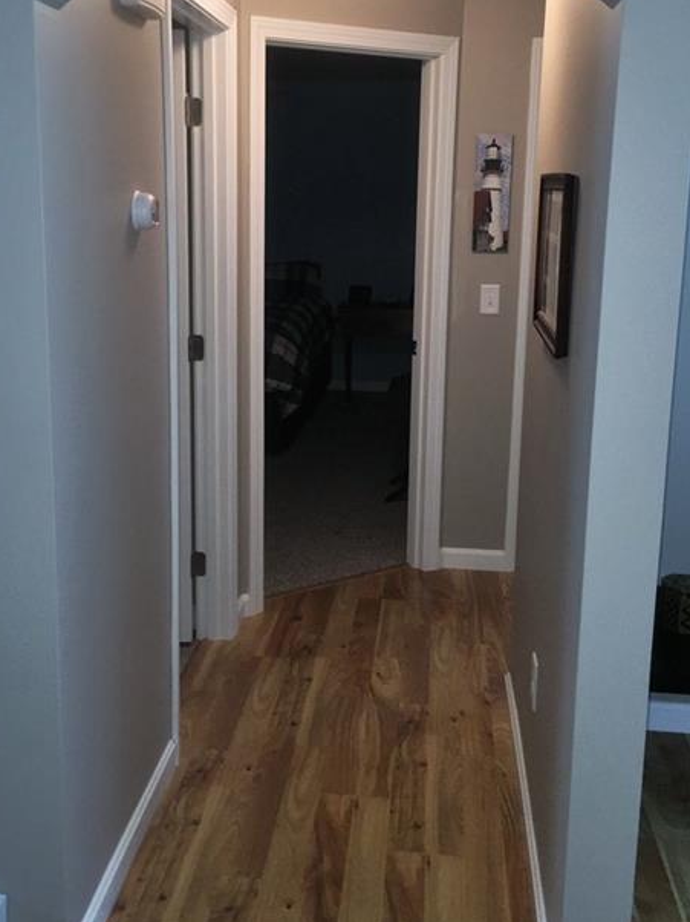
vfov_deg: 49.9
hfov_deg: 38.6
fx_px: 984
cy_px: 378
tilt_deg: -10.8
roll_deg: -1.8
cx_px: 301
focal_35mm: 37
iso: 50
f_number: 2.2
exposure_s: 1/24
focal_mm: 4.15
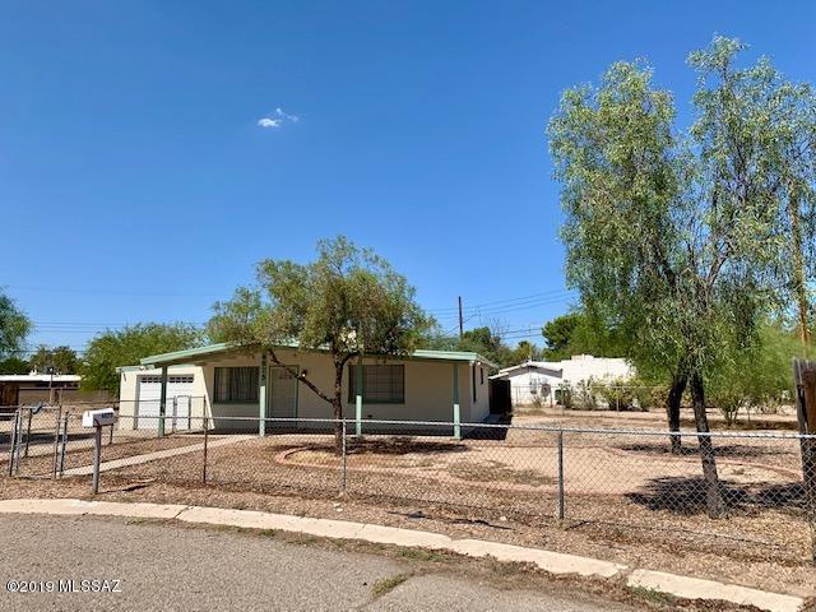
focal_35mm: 26
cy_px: 306
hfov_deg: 67.3
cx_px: 408
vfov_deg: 53.1
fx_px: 613
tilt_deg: +8.3
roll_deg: -0.3
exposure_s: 1/2681
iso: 25
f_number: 1.8
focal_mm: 4.25
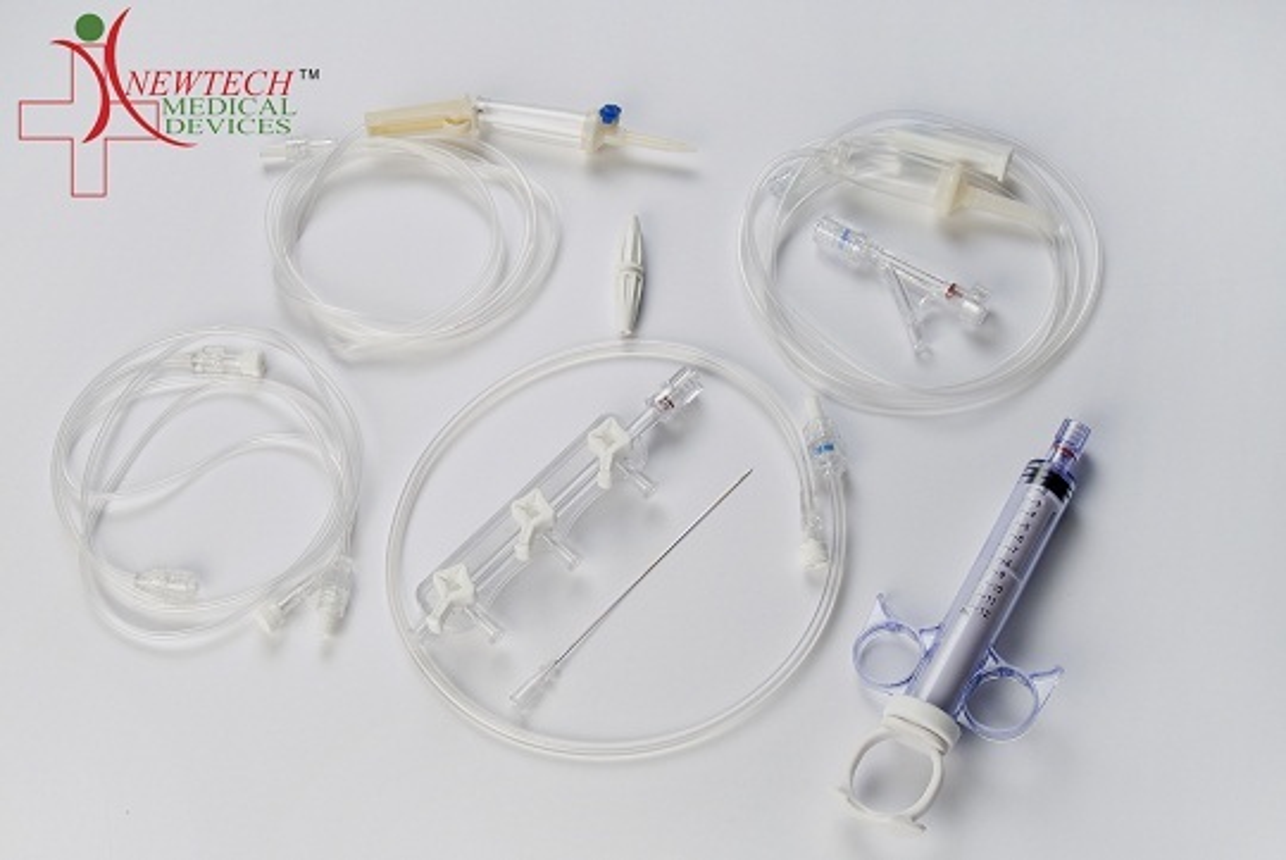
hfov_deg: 49.5
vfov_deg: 34.3
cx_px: 643
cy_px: 430
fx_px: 1394
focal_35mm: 39
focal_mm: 26
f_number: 22
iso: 100
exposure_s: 1/125
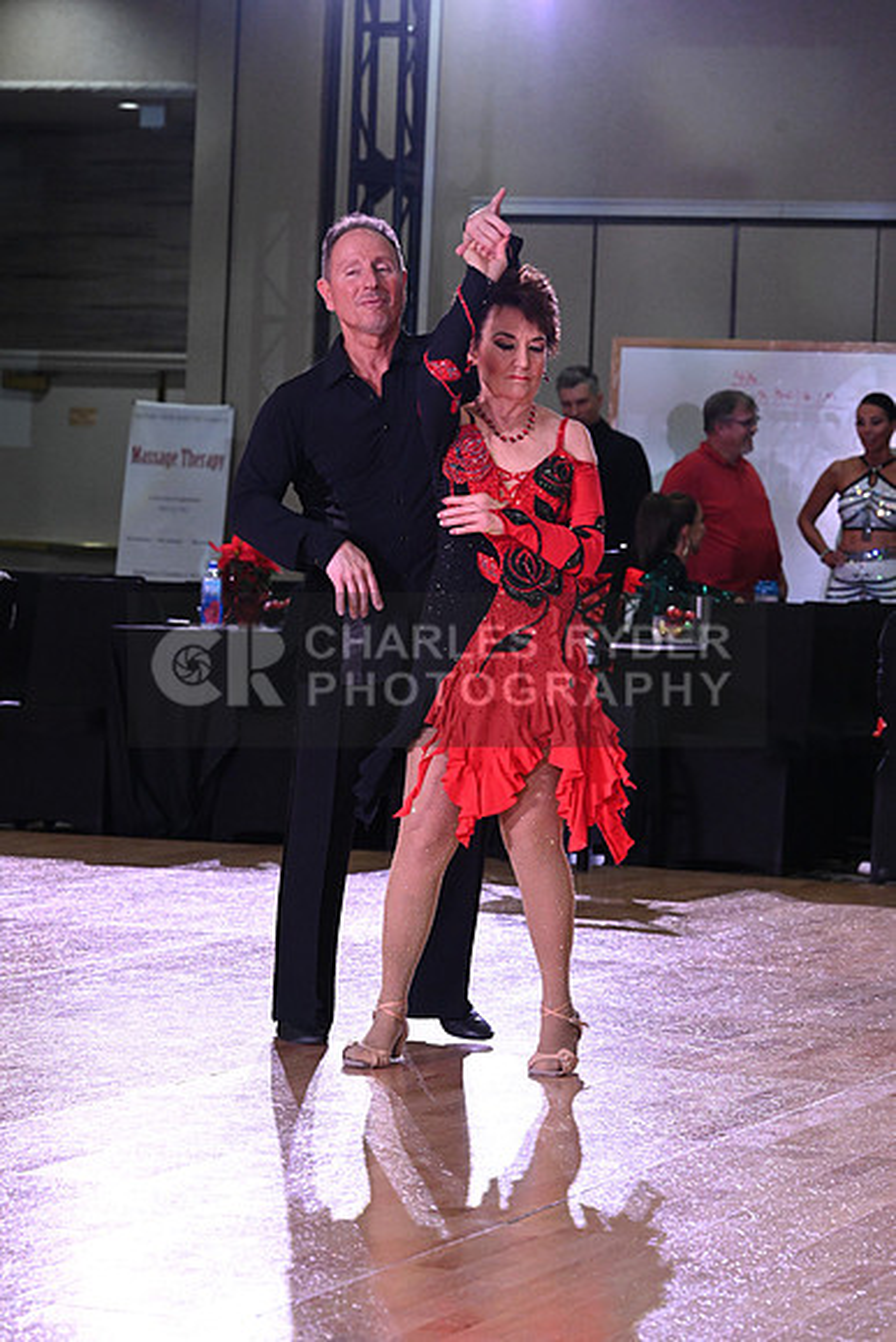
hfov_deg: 11.4
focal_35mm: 120
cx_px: 448
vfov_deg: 17.1
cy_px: 671
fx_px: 4477
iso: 5000
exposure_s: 1/320
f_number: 7.1
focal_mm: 120
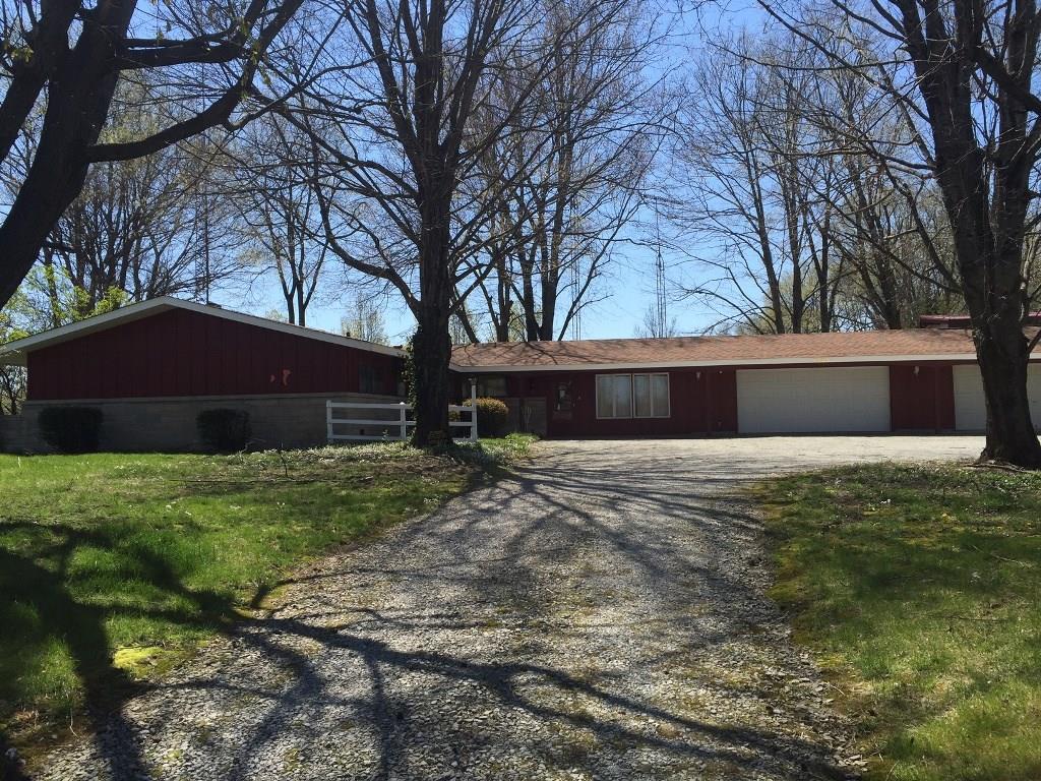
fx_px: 872
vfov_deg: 48.2
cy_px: 390
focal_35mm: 29
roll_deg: +0.5
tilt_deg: +5.3
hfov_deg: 61.7
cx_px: 520
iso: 32
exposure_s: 1/1522
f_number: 2.2
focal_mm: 4.15
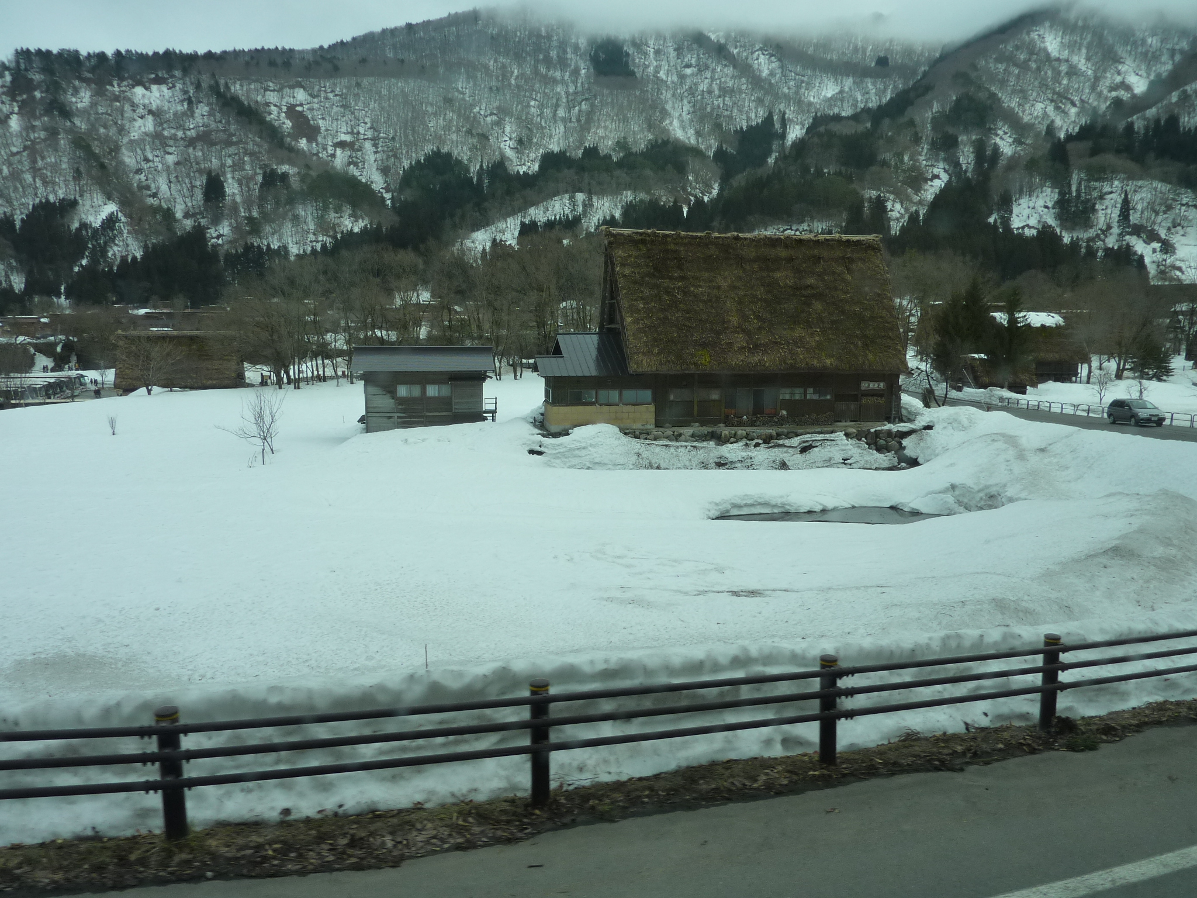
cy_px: 449
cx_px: 598
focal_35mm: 25
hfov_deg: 69.4
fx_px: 864
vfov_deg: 54.9
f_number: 4
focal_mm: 4.1
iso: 125
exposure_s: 1/400
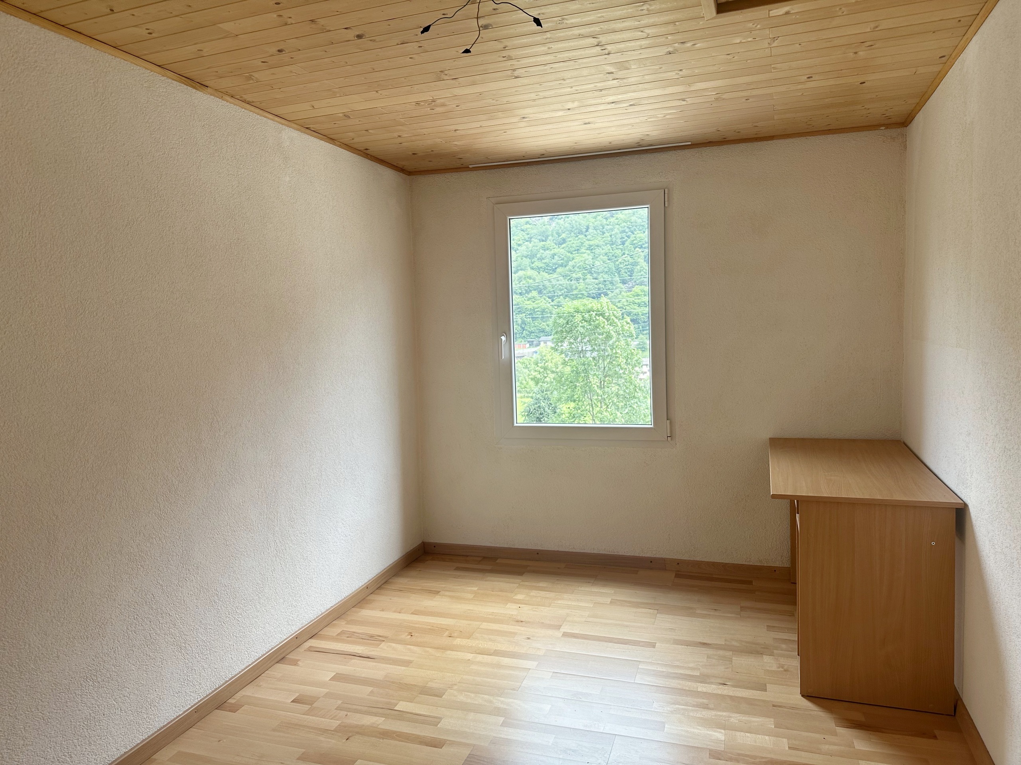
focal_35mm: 24
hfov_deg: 71.6
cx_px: 510
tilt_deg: -4.9
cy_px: 382
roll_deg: +2.5
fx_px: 708
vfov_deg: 56.8
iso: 64
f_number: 1.78
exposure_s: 1/193
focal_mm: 6.86
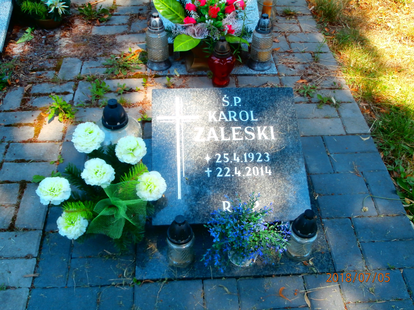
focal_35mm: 38
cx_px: 207
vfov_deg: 37.7
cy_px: 155
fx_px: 454
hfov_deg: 49.0
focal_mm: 6.67
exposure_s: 1/125
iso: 100
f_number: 3.9
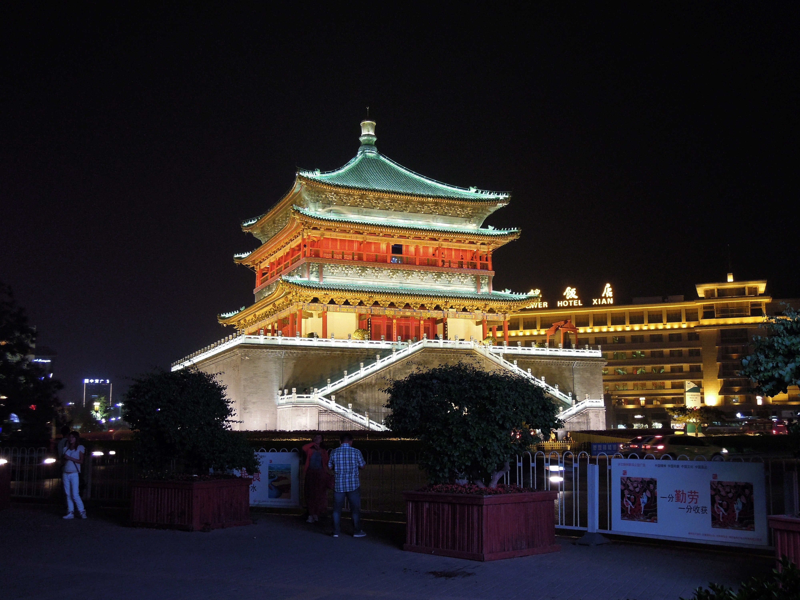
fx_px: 924
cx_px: 400
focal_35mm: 40
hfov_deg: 46.8
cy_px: 300
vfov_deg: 36.0
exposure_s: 1/30
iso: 400
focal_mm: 7.2
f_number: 3.3
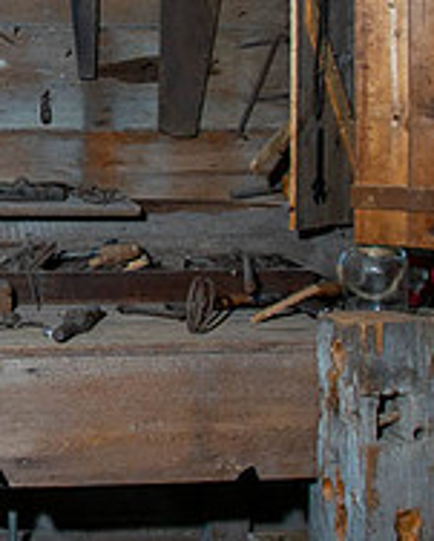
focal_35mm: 78
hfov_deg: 17.7
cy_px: 96
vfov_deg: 24.0
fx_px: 1249
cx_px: -213
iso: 400
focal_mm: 18
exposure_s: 1/80
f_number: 6.3
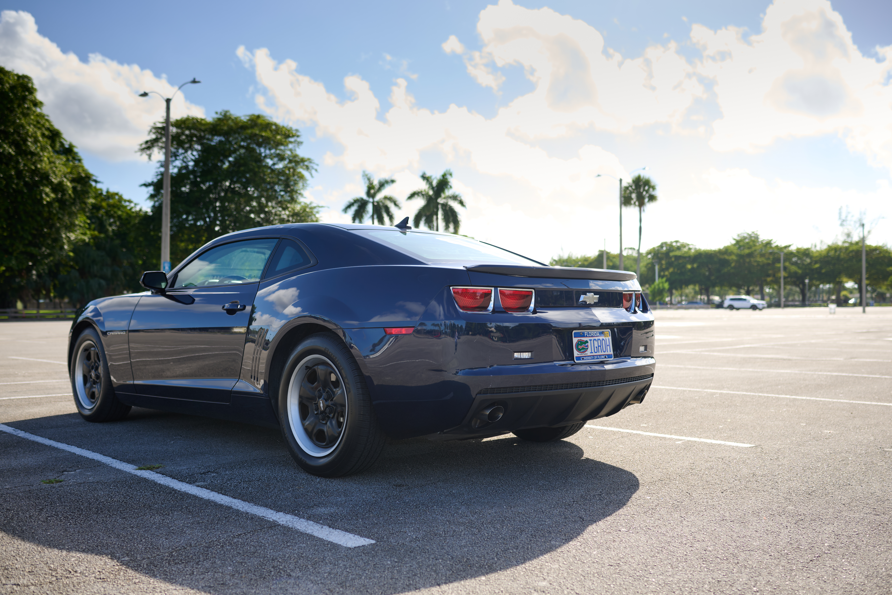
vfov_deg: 37.9
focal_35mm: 35
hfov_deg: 54.4
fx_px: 867
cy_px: 298
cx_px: 446
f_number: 2.8
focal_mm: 35
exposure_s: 1/640
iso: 64
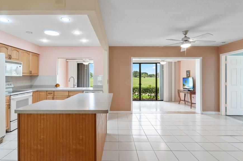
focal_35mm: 20
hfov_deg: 85.0
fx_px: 132
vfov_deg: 62.8
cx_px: 111
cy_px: 76
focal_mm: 11
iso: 200
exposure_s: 1/5
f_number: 11
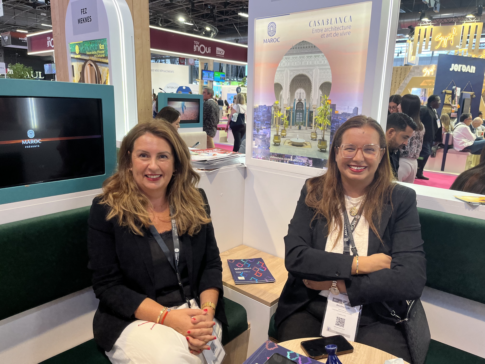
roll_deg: -2.5
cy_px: 182
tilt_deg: -13.3
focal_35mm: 26
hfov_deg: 67.3
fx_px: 364
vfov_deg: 53.1
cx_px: 242
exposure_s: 1/100
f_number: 1.6
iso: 64
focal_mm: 5.1
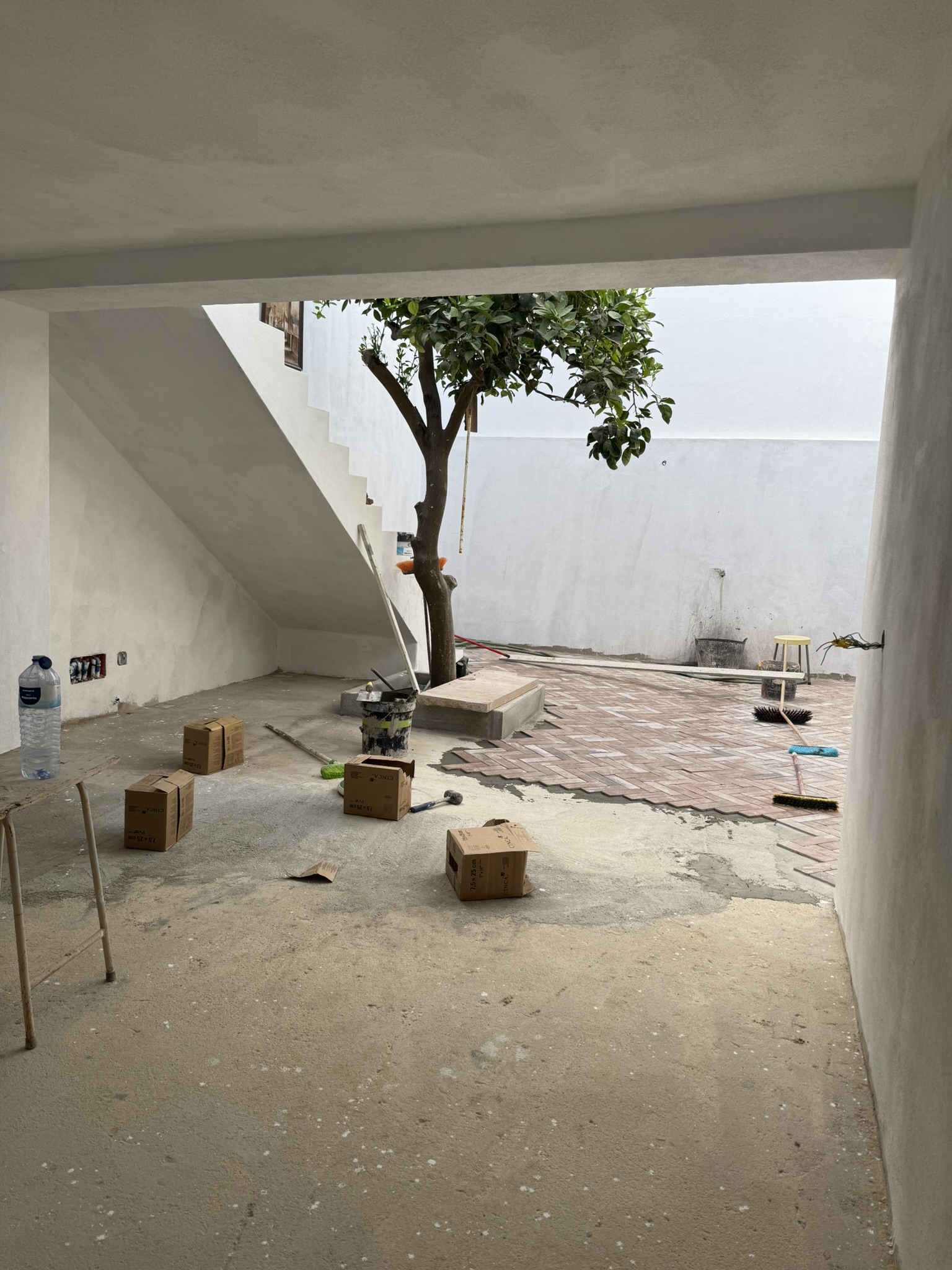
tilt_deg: -6.4
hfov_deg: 56.8
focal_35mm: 24
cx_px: 476
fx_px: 880
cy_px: 635
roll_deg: -3.4
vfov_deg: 71.6
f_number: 1.78
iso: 80
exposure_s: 1/952
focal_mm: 6.76
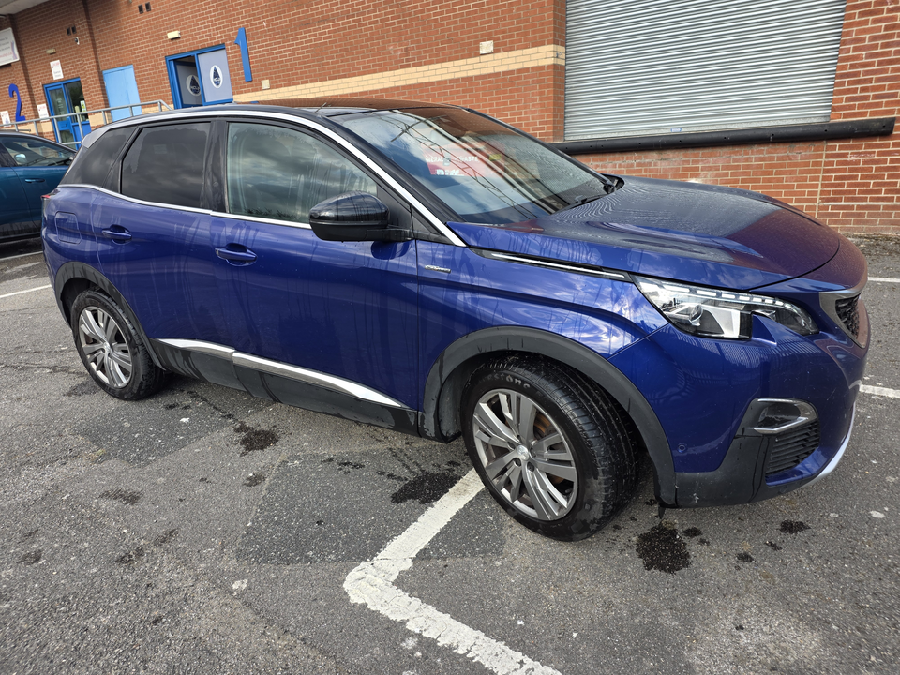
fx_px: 598
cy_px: 338
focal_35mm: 23
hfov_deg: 73.9
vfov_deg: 58.9
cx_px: 450
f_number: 1.7
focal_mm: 6.25
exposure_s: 1/1422
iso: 80
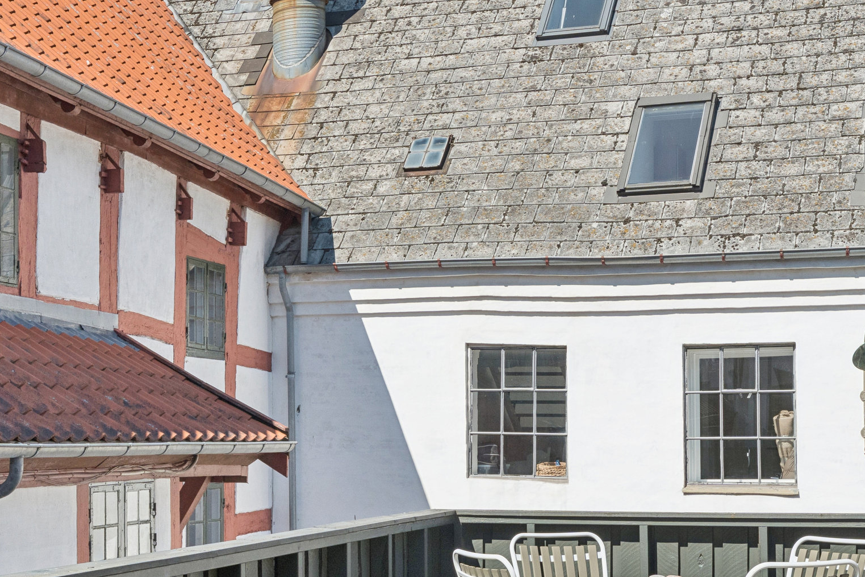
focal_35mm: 65
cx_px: 265
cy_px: 460
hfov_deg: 30.7
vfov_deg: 20.7
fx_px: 1562
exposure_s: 1/800
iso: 800
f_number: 11
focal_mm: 33
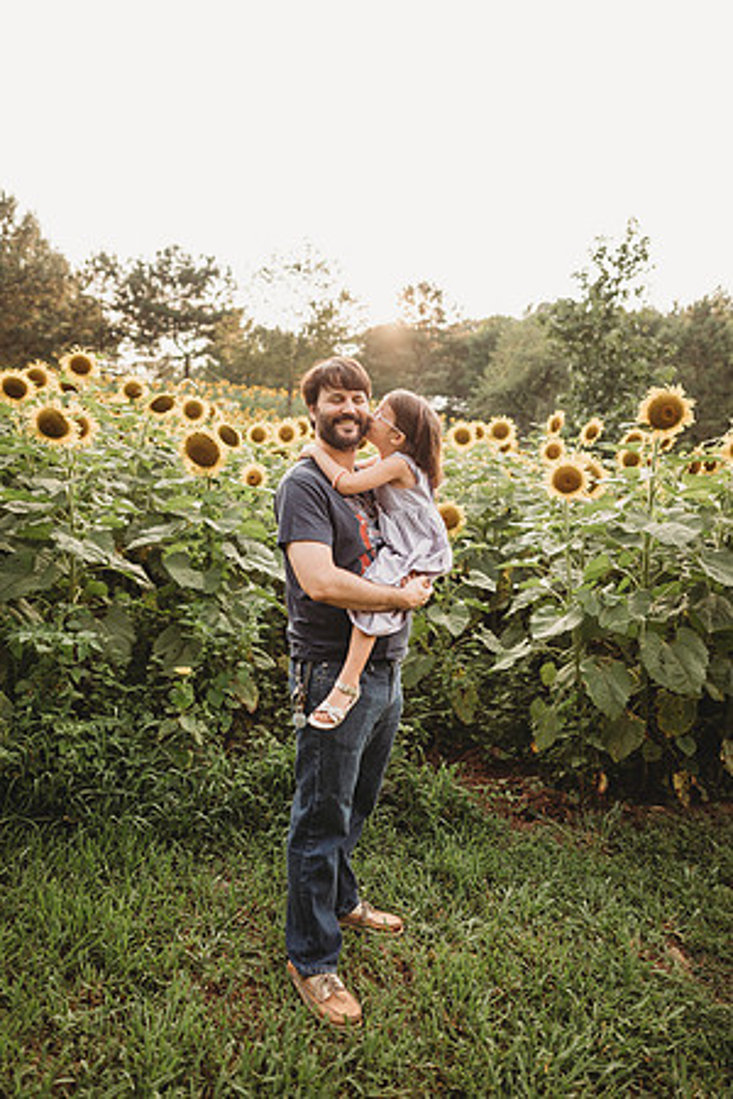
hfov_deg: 53.1
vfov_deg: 73.7
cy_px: 550
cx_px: 366
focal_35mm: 24
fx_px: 733
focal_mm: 24
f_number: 2.2
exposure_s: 1/500
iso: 125
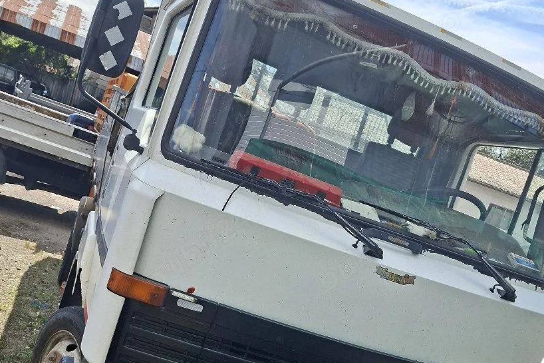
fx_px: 589
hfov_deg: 49.5
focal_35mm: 39
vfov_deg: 33.6
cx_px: 261
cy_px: 265
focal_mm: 5.54
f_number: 1.8
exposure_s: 1/3333
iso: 50
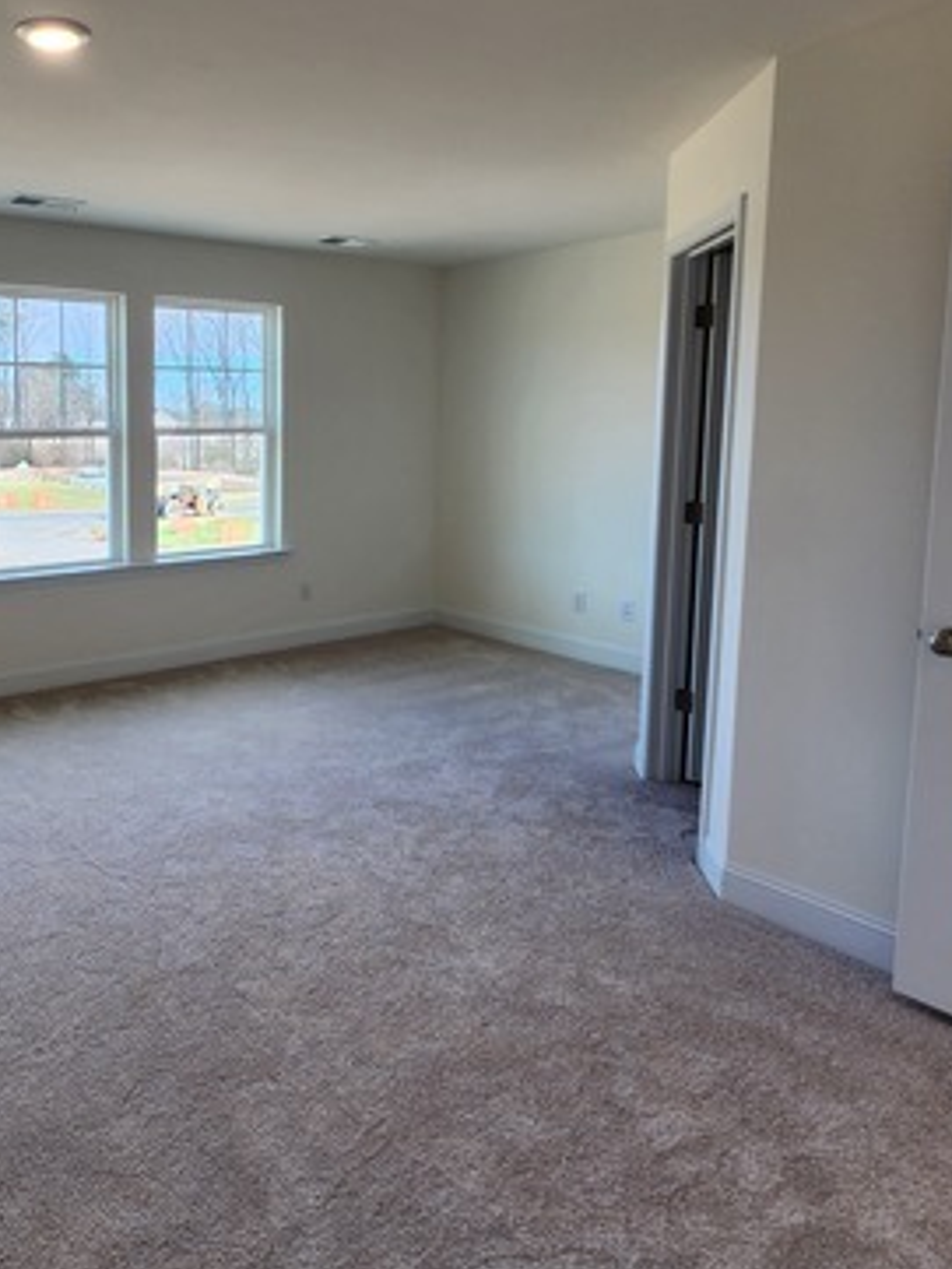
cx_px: 183
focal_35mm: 24
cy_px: 508
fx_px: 880
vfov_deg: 70.8
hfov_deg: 52.9
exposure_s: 1/120
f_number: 2.2
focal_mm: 2.2
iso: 64
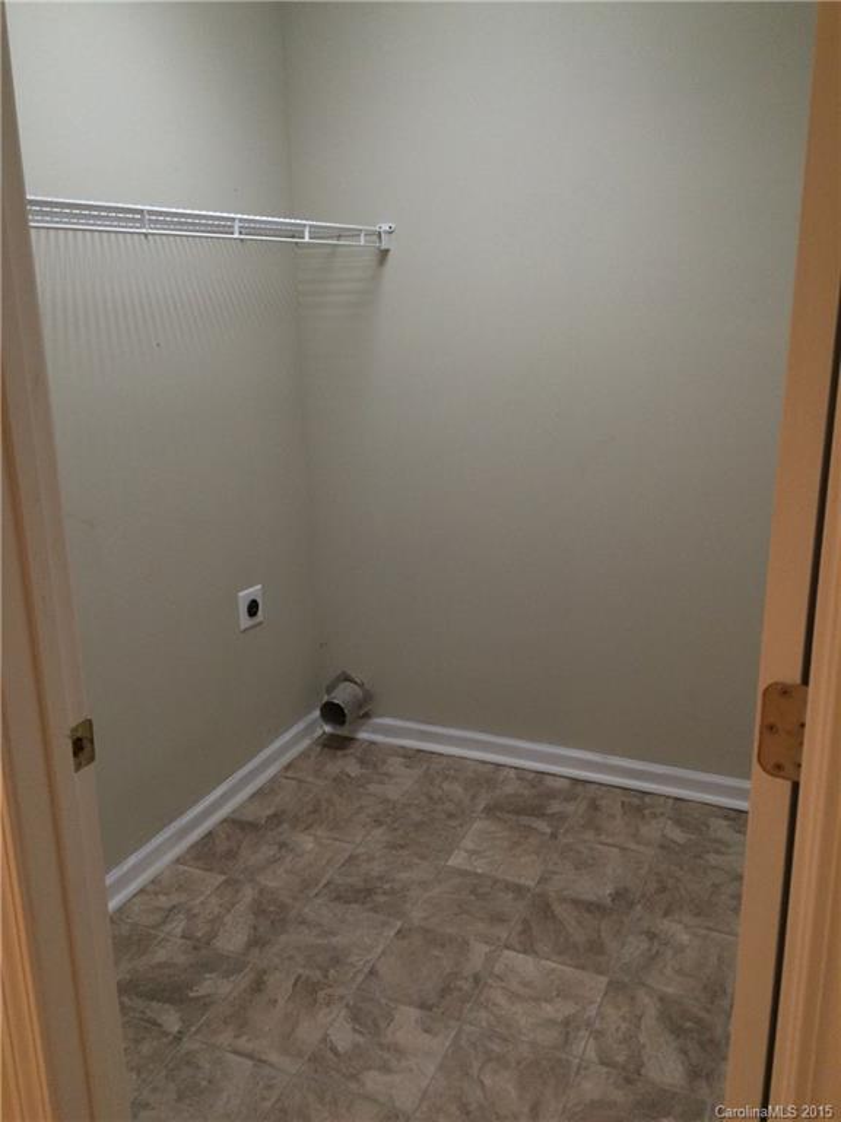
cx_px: 420
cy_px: 561
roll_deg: +1.1
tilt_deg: -15.0
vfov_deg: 61.7
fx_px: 939
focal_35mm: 29
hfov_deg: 48.2
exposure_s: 1/30
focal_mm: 4.15
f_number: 2.2
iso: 200
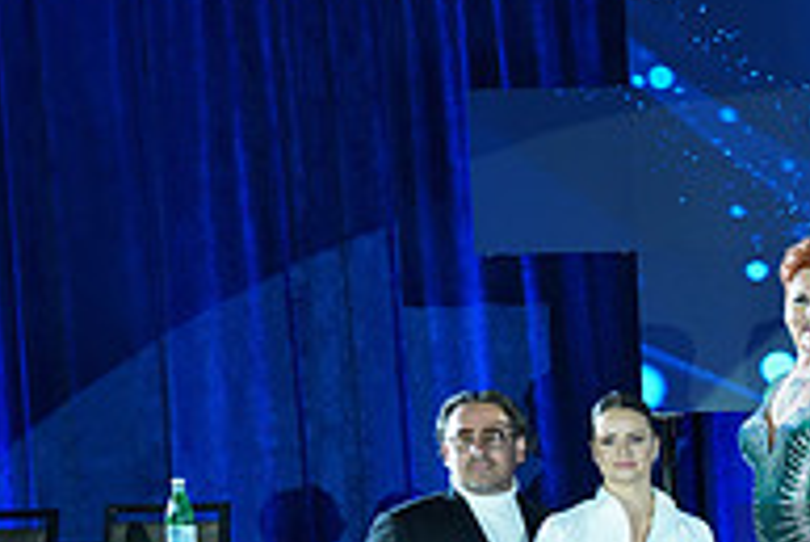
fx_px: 2026
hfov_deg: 19.8
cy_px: 616
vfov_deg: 14.8
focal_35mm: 90
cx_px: 1192
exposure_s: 1/160
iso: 1000
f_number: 4.5
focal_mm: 30
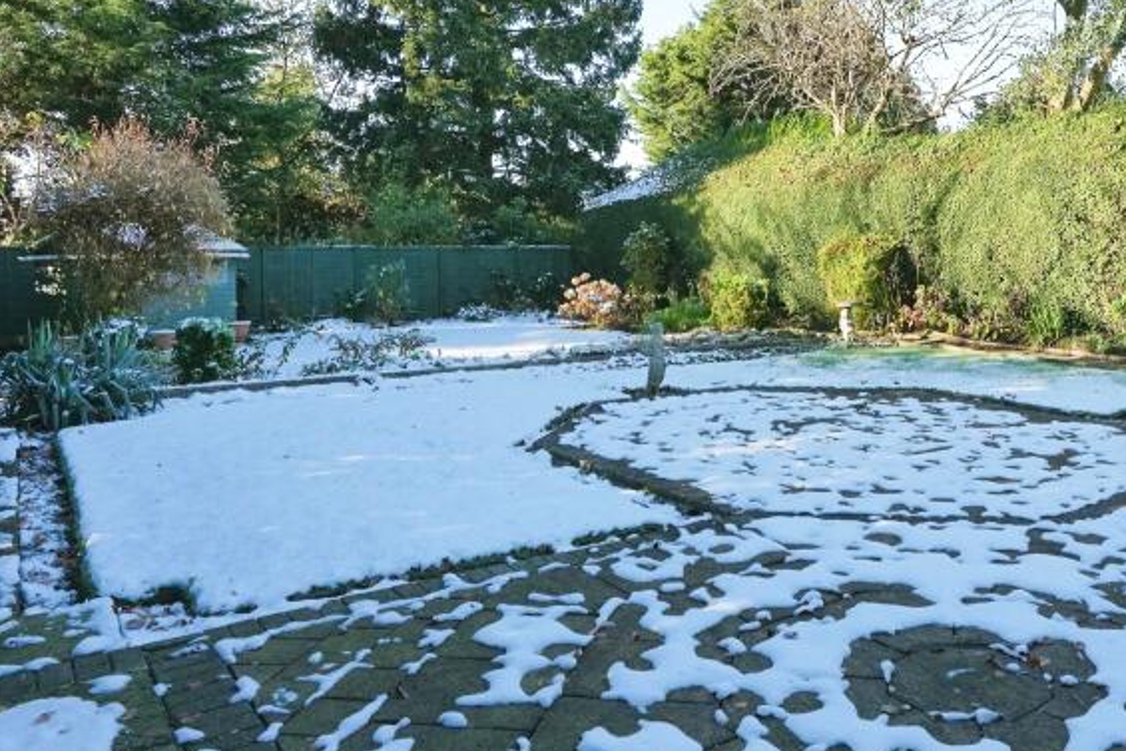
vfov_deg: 44.6
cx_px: 793
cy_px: 280
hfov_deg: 61.3
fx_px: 907
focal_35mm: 29
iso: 2000
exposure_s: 1/1600
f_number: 7.1
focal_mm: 16
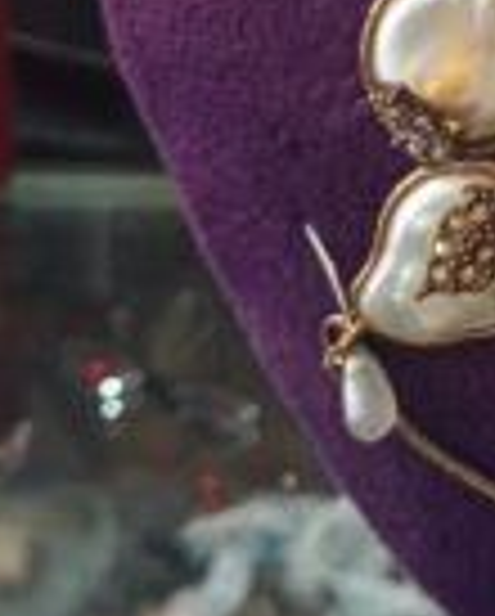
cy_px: -286
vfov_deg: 16.1
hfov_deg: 12.8
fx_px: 2010
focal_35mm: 110
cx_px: 891
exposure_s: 1/50
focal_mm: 3.98
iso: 640
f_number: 1.8
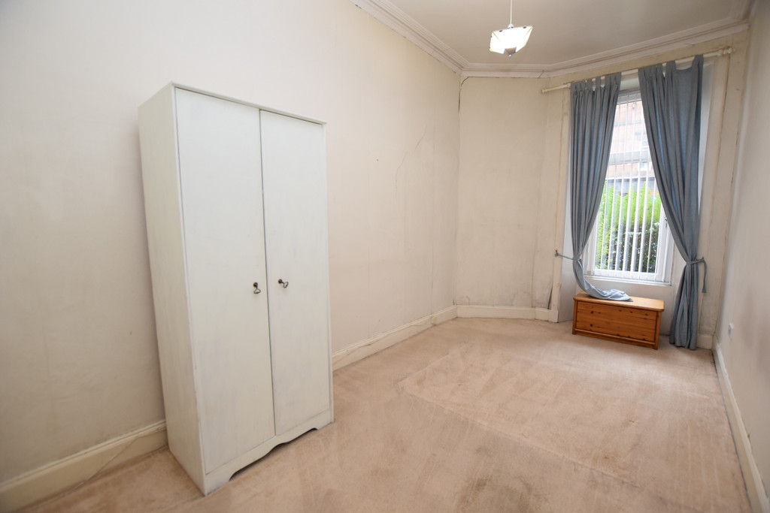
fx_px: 321
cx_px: 385
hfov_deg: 100.4
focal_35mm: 15
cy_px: 256
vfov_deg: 77.3
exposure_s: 1/60
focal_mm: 10
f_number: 4
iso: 800
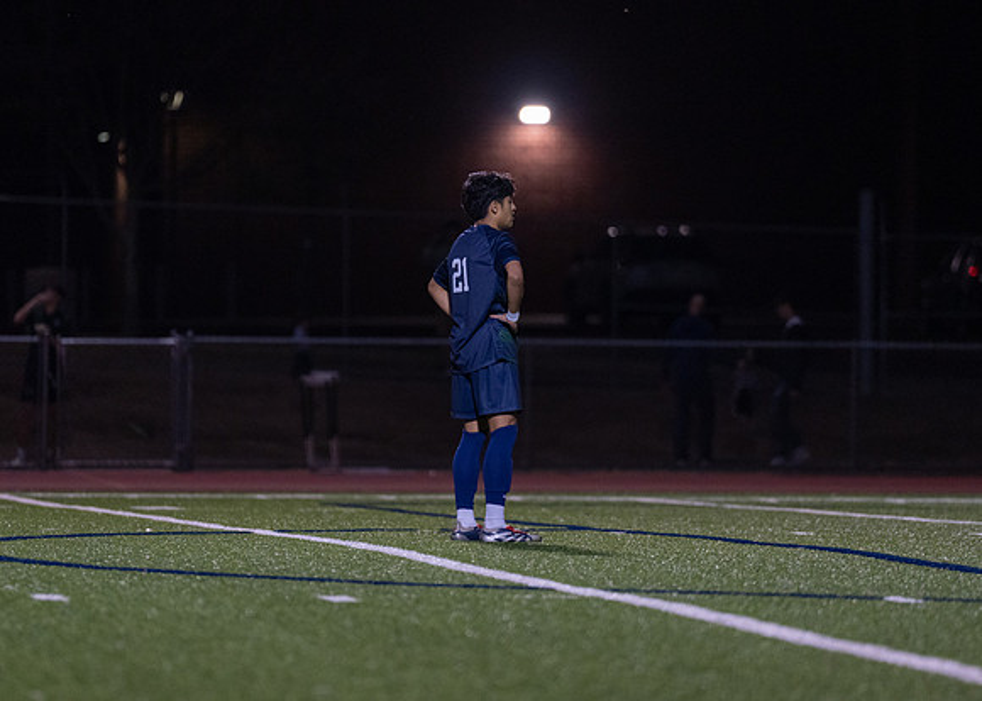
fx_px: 7840
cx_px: 482
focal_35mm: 281
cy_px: 354
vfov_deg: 5.1
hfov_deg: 7.2
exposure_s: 1/1000
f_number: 2.8
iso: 2500
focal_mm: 200
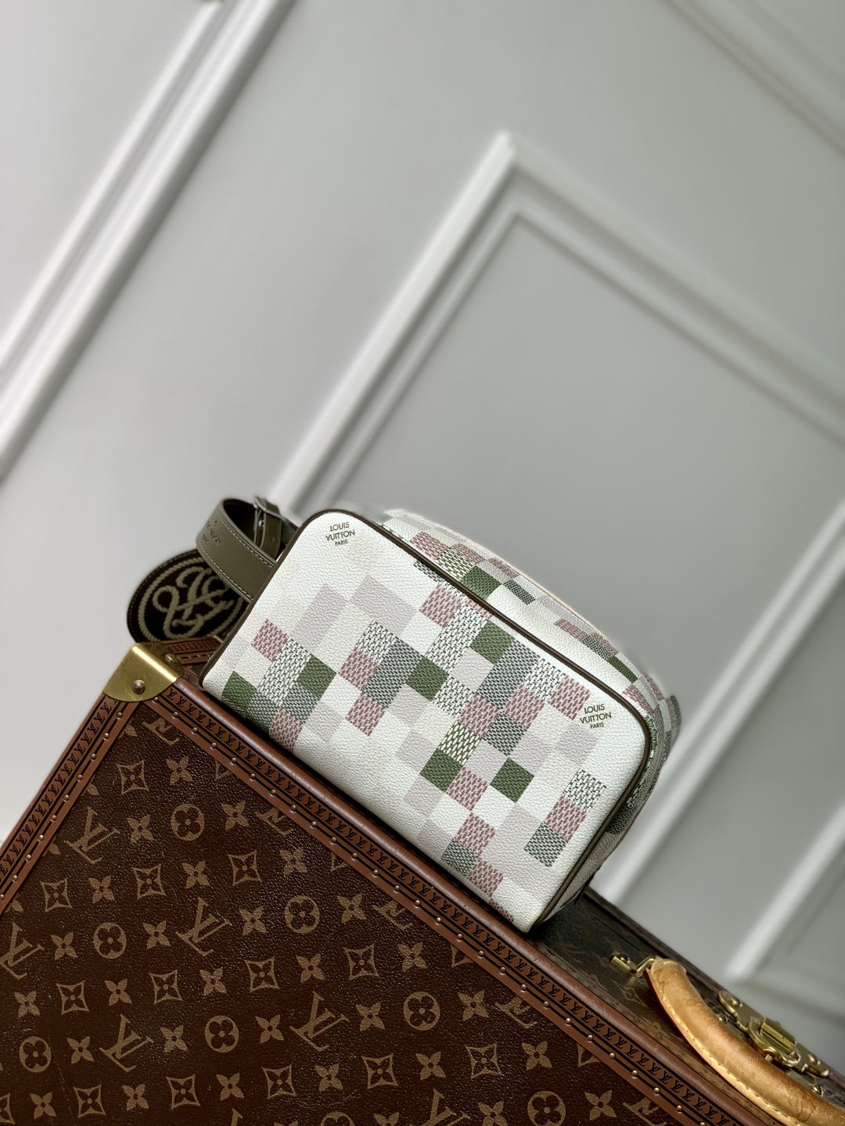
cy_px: 563
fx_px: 1692
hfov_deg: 28.0
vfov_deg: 36.8
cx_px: 422
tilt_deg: -7.6
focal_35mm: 52
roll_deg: -33.0
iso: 16
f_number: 2.4
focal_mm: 6
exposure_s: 1/187
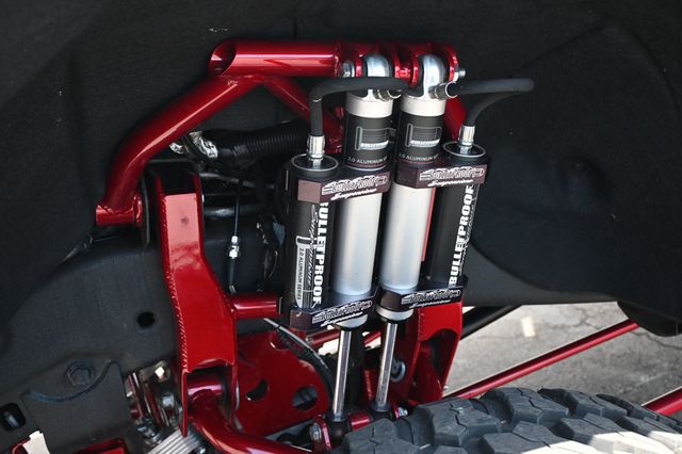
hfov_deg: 56.2
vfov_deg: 39.1
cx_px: 341
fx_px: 639
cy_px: 227
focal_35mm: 34
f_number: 4
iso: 400
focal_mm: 22.5
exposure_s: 1/125
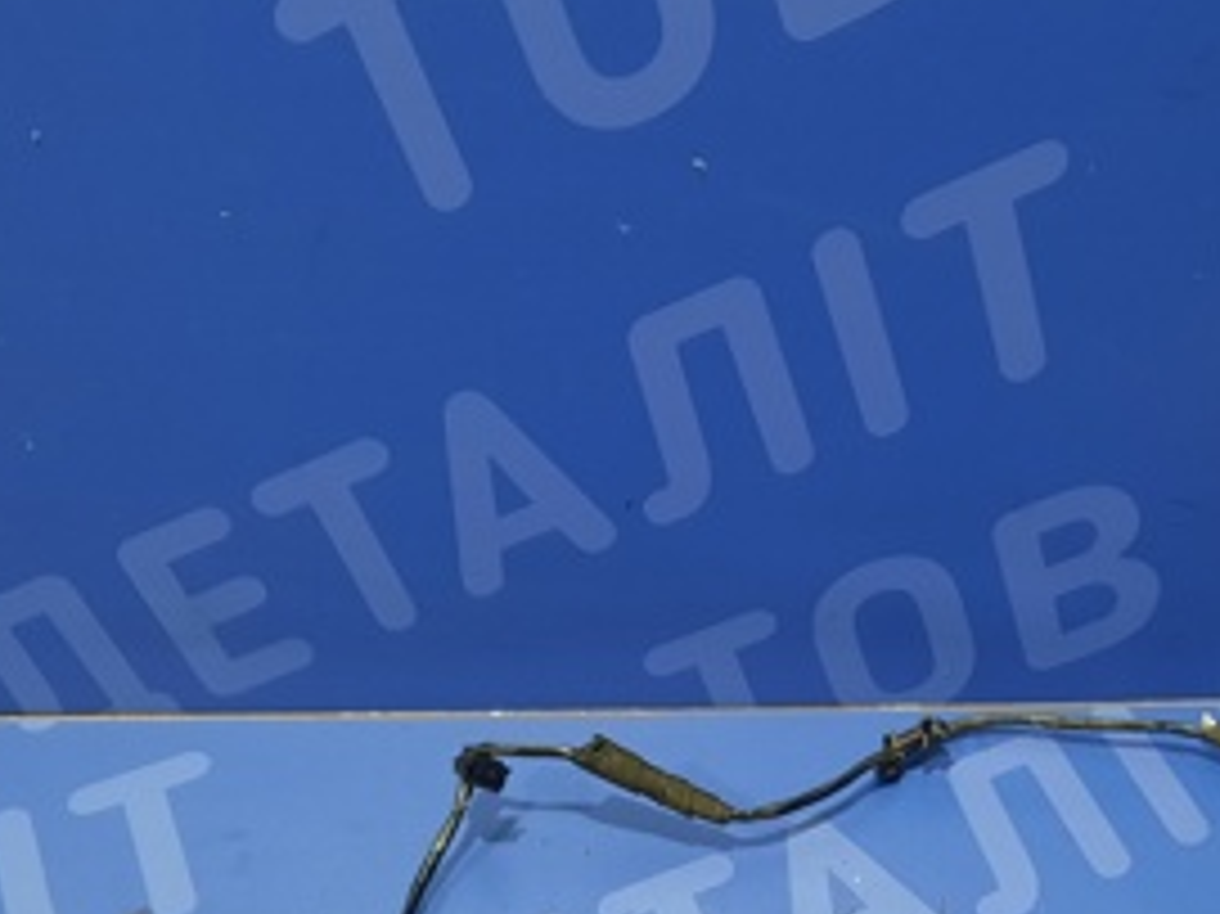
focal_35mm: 59
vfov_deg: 22.9
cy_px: 1072
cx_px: 725
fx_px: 2078
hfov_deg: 32.6
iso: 320
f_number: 2
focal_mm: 4.6
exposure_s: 1/33
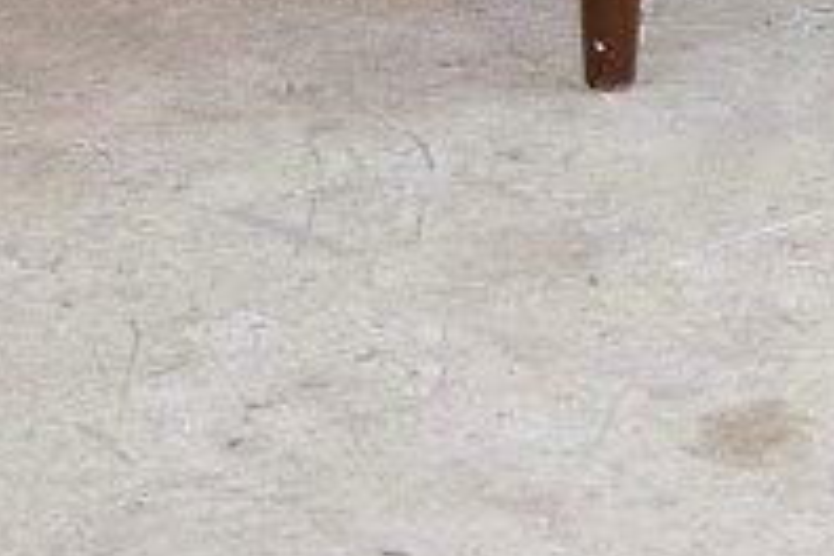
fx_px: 6556
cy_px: -1074
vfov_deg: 4.7
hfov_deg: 7.2
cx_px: 1243
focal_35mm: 283
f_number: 4
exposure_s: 1/42
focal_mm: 29.2
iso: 2000
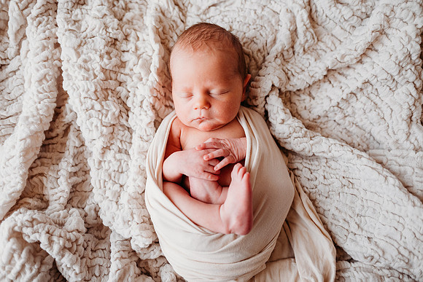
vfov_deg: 53.2
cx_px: 212
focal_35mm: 24
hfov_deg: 73.7
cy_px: 141
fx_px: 282
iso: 80
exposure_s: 1/200
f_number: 2.2
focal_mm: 24
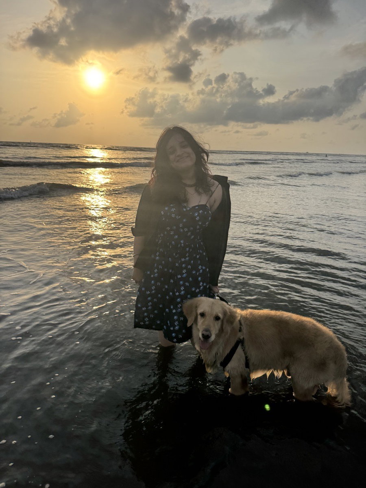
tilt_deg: -14.7
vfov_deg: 71.6
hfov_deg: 56.8
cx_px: 183
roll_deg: -3.2
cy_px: 244
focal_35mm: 24
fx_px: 338
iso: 80
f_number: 1.78
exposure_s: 1/4950
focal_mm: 6.76
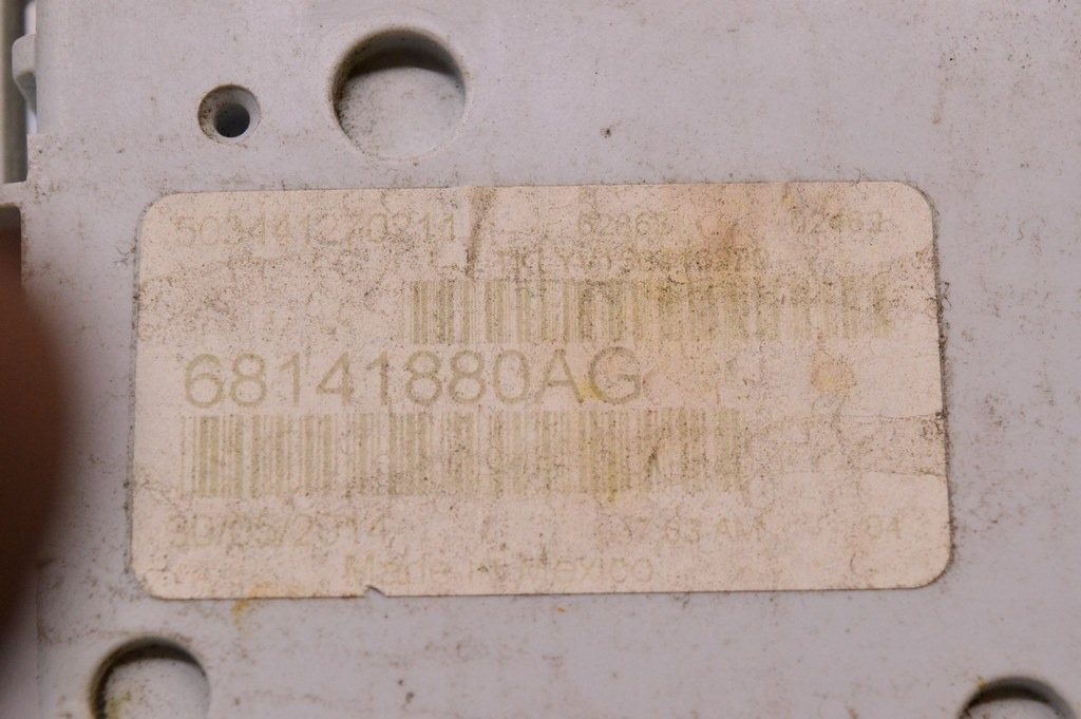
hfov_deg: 24.6
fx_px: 2475
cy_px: 360
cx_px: 540
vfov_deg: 16.5
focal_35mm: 82
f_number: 8
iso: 1600
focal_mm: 55
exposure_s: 1/125
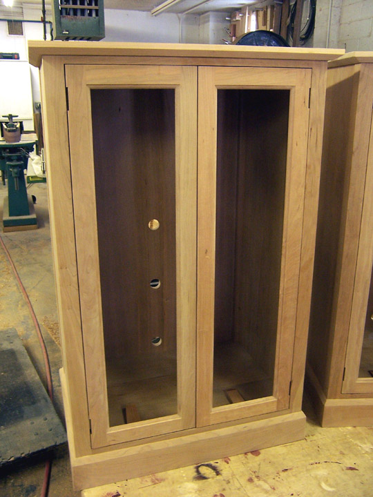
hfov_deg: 42.9
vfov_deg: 55.4
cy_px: 248
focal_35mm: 33
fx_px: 474
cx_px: 186
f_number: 3.4
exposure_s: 1/10
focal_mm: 5.5
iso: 140
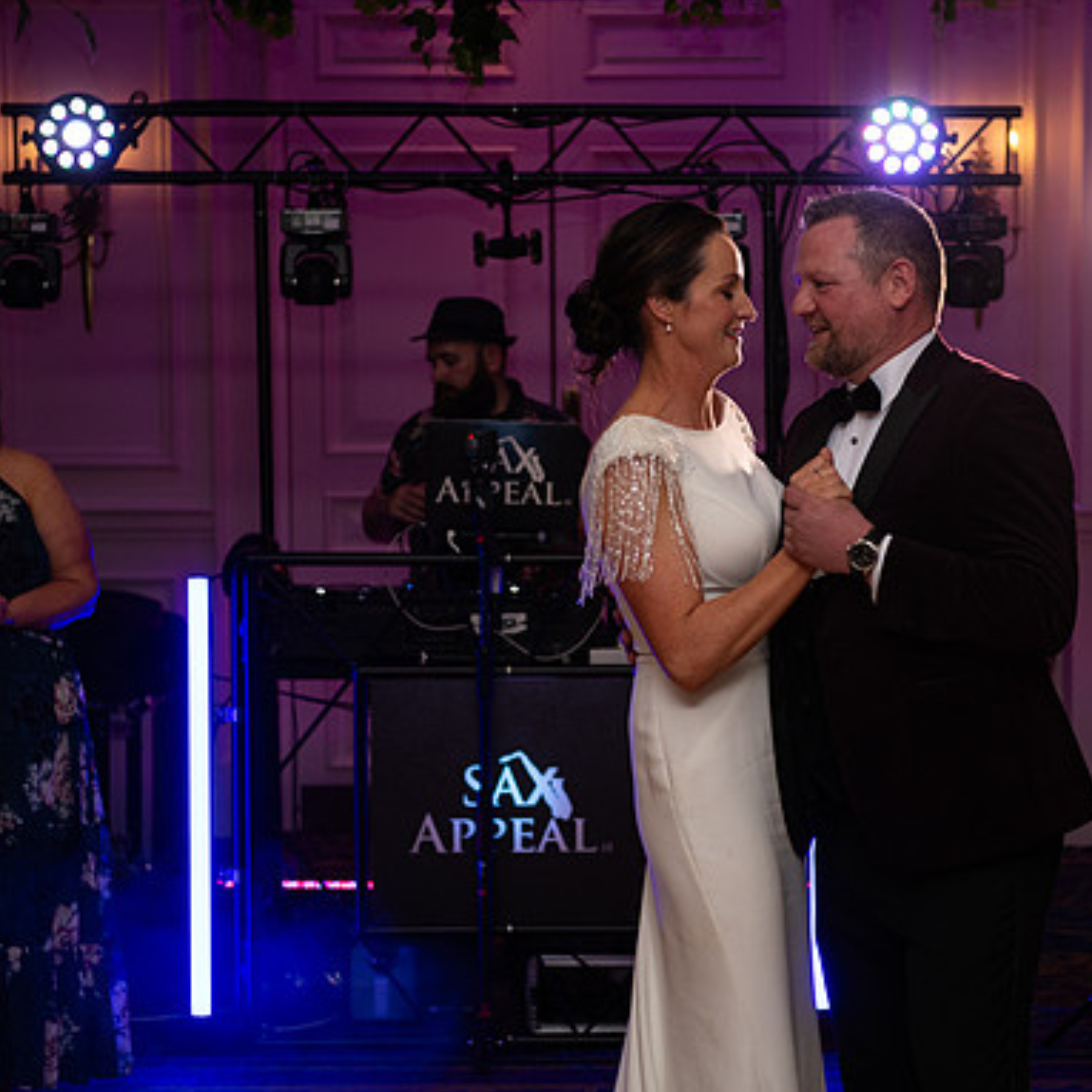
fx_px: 3212
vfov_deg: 19.3
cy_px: 549
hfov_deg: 19.3
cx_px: 701
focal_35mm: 90
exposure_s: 1/160
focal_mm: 70
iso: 640
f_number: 3.5
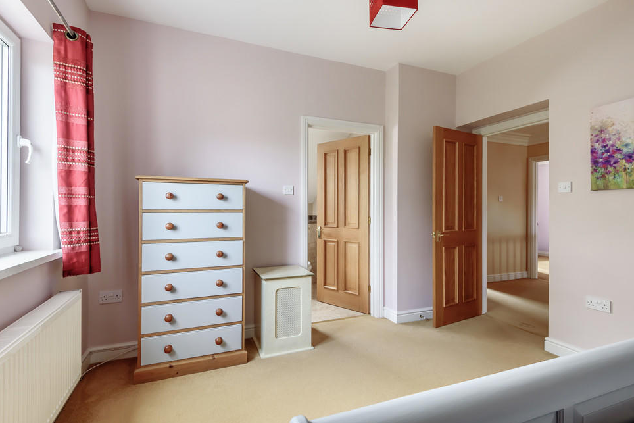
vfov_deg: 70.4
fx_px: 299
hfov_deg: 93.3
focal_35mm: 17
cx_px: 324
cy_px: 204
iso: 200
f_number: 9
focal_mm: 16
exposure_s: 1/10
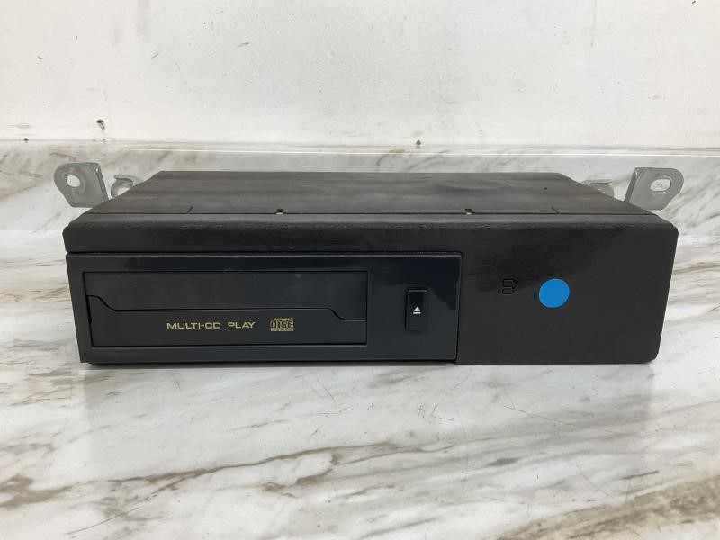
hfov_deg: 61.7
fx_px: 603
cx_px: 360
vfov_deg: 48.2
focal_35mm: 29
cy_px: 270
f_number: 1.8
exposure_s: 1/60
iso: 80
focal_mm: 3
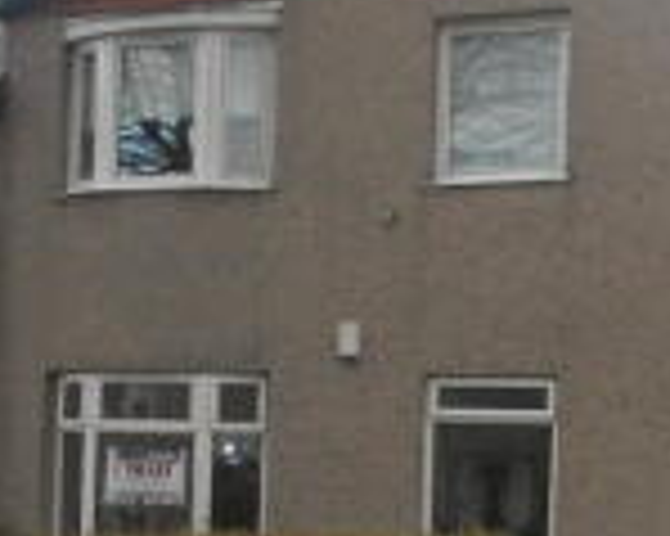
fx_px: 2041
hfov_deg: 18.6
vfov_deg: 14.9
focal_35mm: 103
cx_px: 191
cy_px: 336
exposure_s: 1/200
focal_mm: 4.9
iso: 80
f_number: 3.2
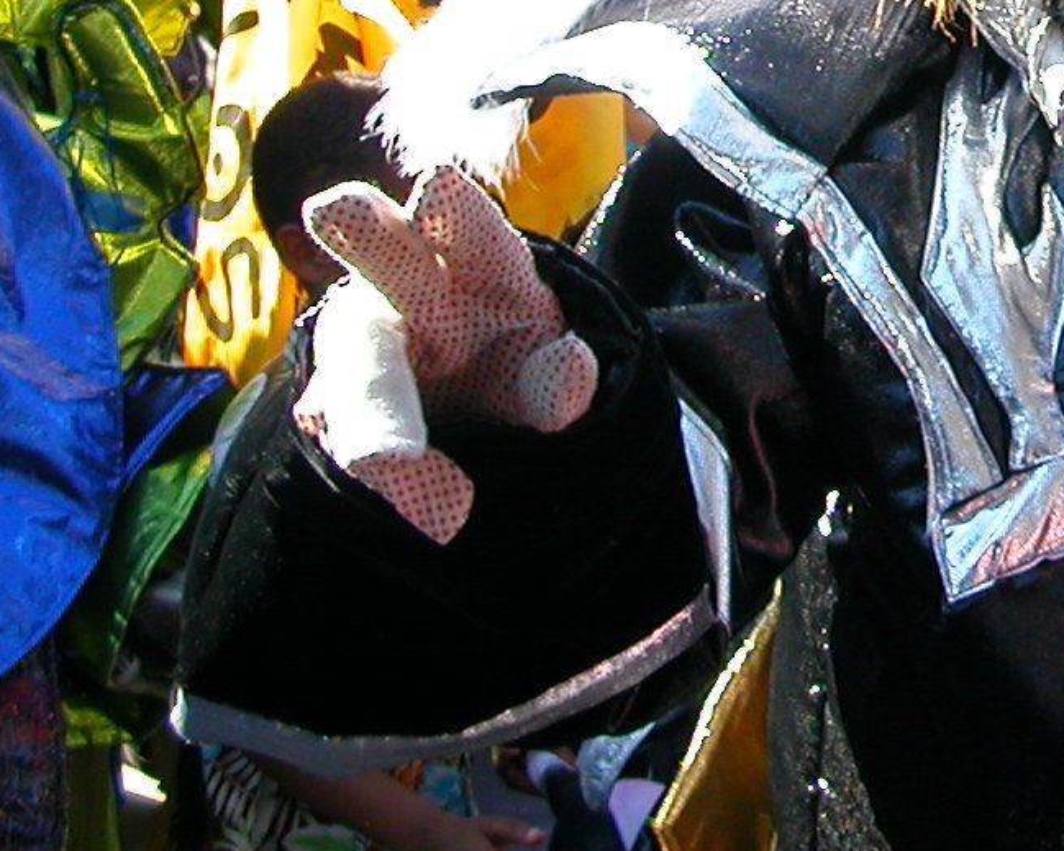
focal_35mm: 89
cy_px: -13
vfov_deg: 16.9
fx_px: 2802
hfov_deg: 20.4
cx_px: 1190
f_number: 2.7
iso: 100
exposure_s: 1/328
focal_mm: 5.6
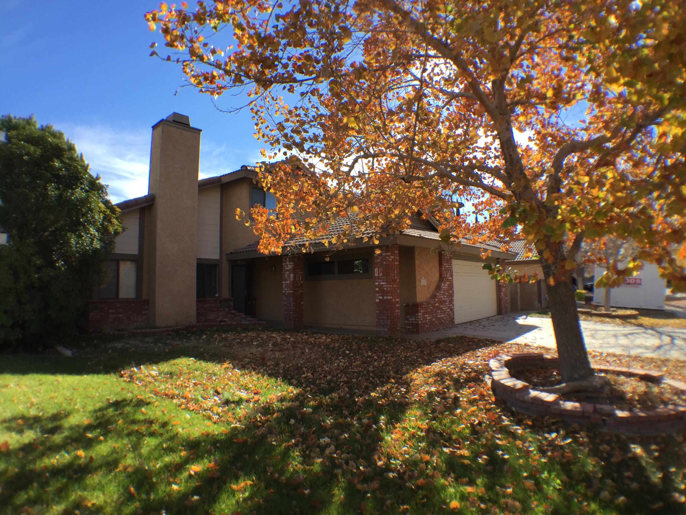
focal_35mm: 29
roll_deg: +1.9
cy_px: 258
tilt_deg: +7.0
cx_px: 343
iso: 32
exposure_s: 1/1041
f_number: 2.2
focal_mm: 4.15
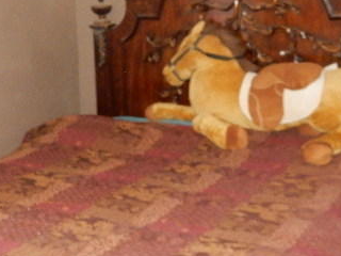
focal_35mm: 72
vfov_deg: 19.9
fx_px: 709
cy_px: 4
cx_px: 164
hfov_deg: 27.0
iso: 900
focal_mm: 6.4
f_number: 4
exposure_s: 1/30
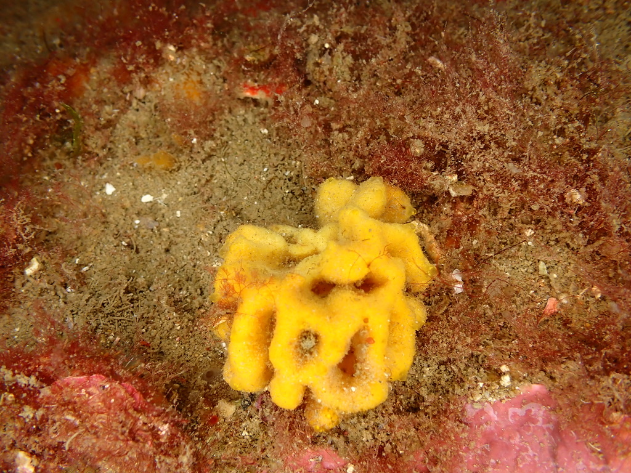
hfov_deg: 60.0
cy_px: 236
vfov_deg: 46.8
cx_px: 316
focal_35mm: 30
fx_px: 547
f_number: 3.2
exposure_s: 1/500
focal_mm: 5.4
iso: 100
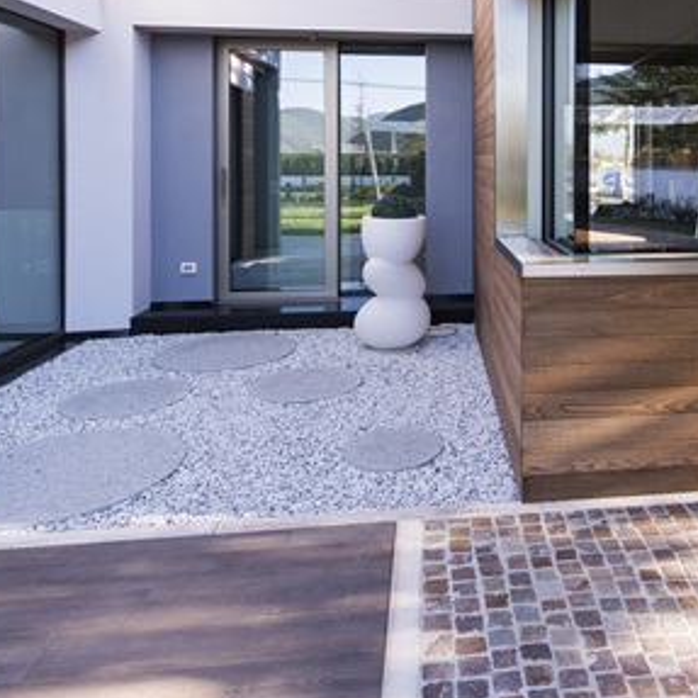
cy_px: 164
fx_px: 662
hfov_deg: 53.5
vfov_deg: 52.8
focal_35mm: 29
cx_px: 508
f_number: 5.6
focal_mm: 14
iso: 400
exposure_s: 1/320
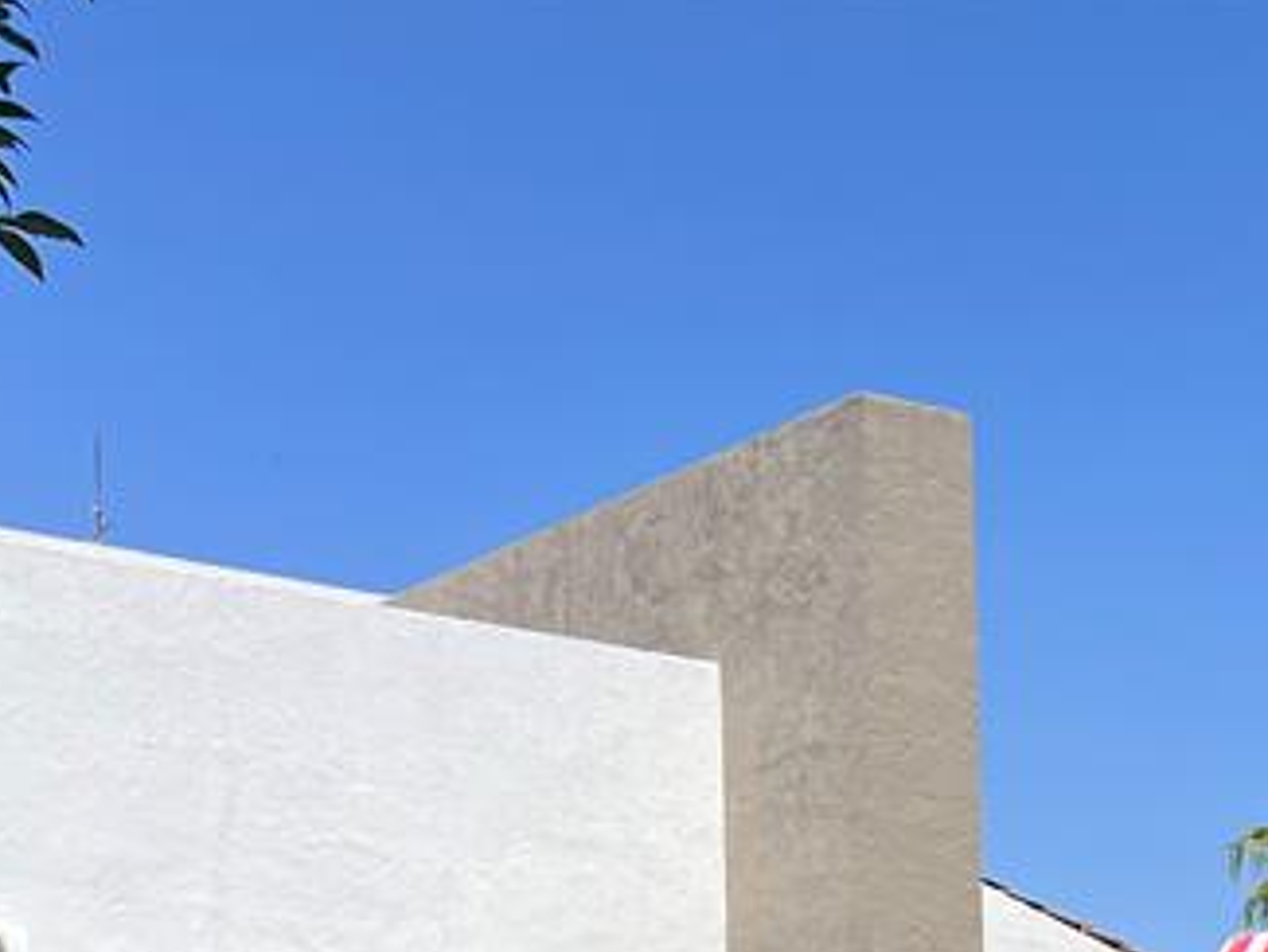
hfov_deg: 21.8
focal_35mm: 82
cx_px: 1592
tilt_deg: -3.1
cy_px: 1483
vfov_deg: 16.2
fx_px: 3005
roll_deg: +0.3
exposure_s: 1/3077
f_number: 1.5
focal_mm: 5.7
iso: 50
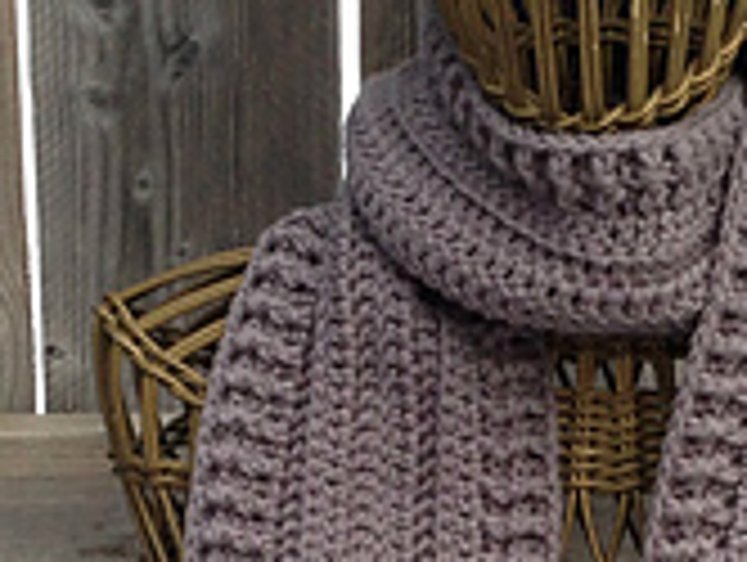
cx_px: 567
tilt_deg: -17.2
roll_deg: -0.7
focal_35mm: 127
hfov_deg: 15.4
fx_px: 2745
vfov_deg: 11.6
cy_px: 566
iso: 64
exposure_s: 1/120
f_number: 2.4
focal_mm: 4.12
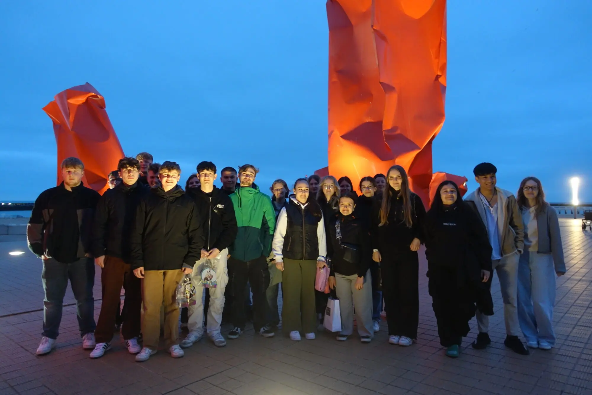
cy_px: 198
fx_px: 395
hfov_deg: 73.7
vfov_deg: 53.1
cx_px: 296
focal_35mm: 24
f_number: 1.8
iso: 800
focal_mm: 8.8
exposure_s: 1/15
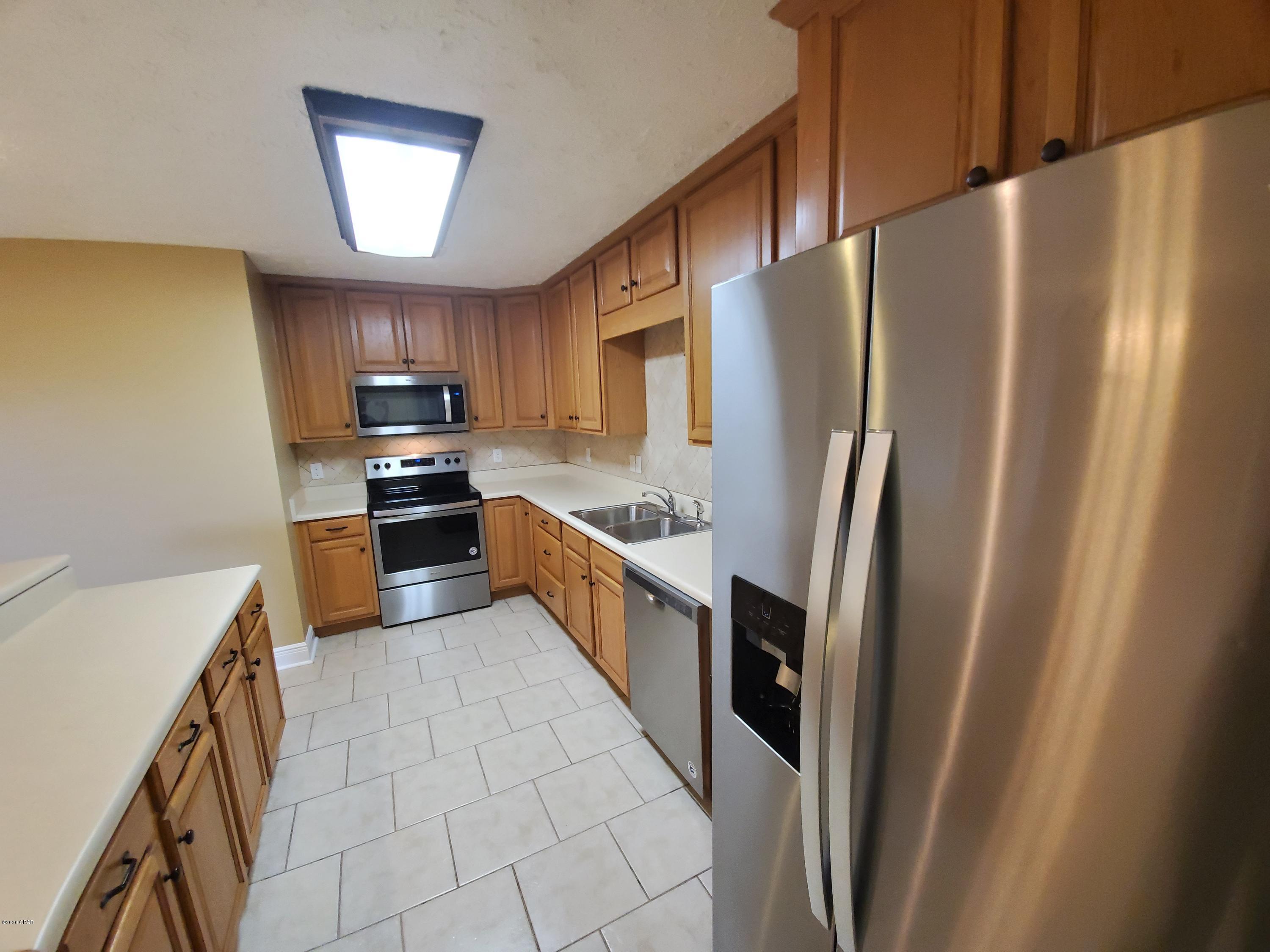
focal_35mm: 13
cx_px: 635
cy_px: 476
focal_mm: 1.8
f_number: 2.2
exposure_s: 1/59
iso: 320
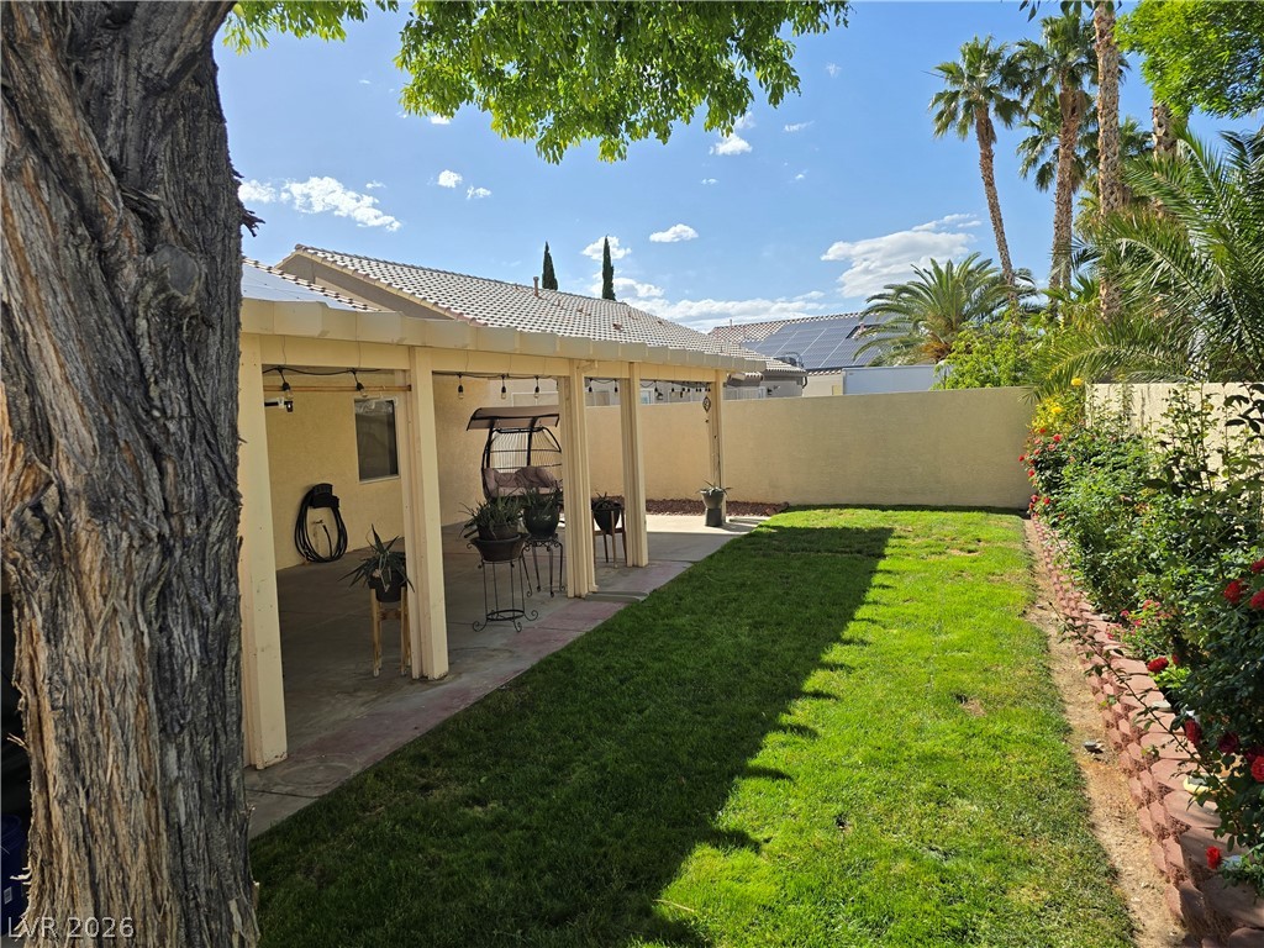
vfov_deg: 58.9
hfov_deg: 73.9
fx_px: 840
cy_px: 474
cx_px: 632
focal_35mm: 23
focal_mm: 6.3
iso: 12
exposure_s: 1/796
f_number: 1.7
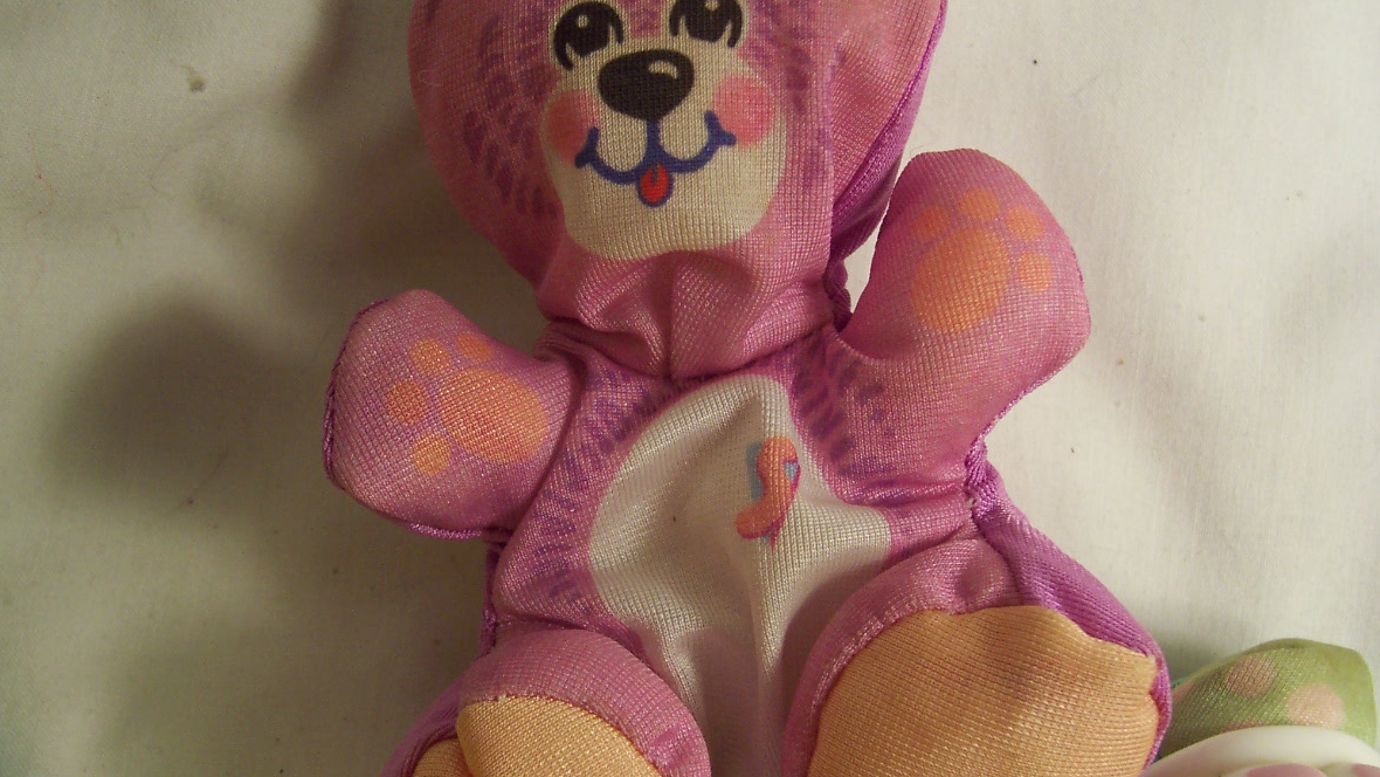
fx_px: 1500
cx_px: 695
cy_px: 425
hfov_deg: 49.4
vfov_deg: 29.0
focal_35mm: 41
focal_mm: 5.6
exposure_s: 1/180
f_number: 2.8
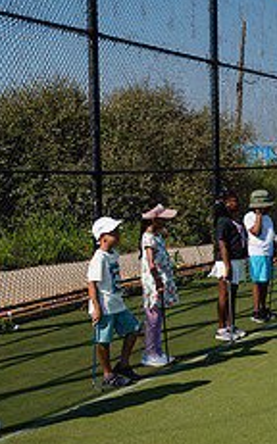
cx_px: 392
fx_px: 908
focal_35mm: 75
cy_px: 232
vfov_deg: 27.5
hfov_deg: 16.1
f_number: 5
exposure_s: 1/640
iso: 100
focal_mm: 29
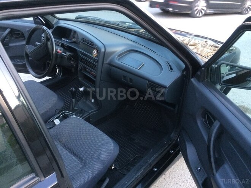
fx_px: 210
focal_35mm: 29
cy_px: 94
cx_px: 126
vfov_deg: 48.2
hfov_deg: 61.7
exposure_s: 1/33
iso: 250
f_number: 2.2
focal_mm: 4.15
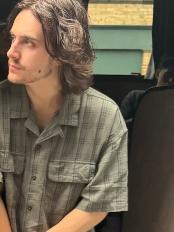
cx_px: -91
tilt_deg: -9.8
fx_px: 549
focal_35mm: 82
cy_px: 256
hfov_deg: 16.3
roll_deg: -1.4
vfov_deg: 22.5
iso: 64
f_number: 1.6
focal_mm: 5.96
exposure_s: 1/459
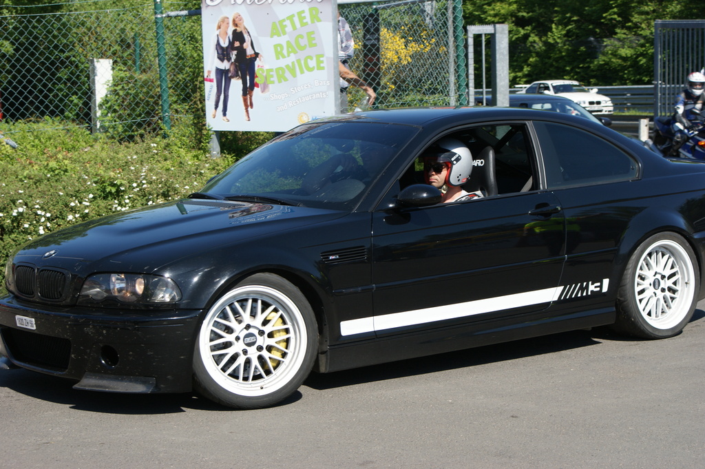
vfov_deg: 18.2
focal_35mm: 75
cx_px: 352
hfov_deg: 27.0
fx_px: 1468
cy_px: 234
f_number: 7.1
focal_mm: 50
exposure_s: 1/320
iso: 100
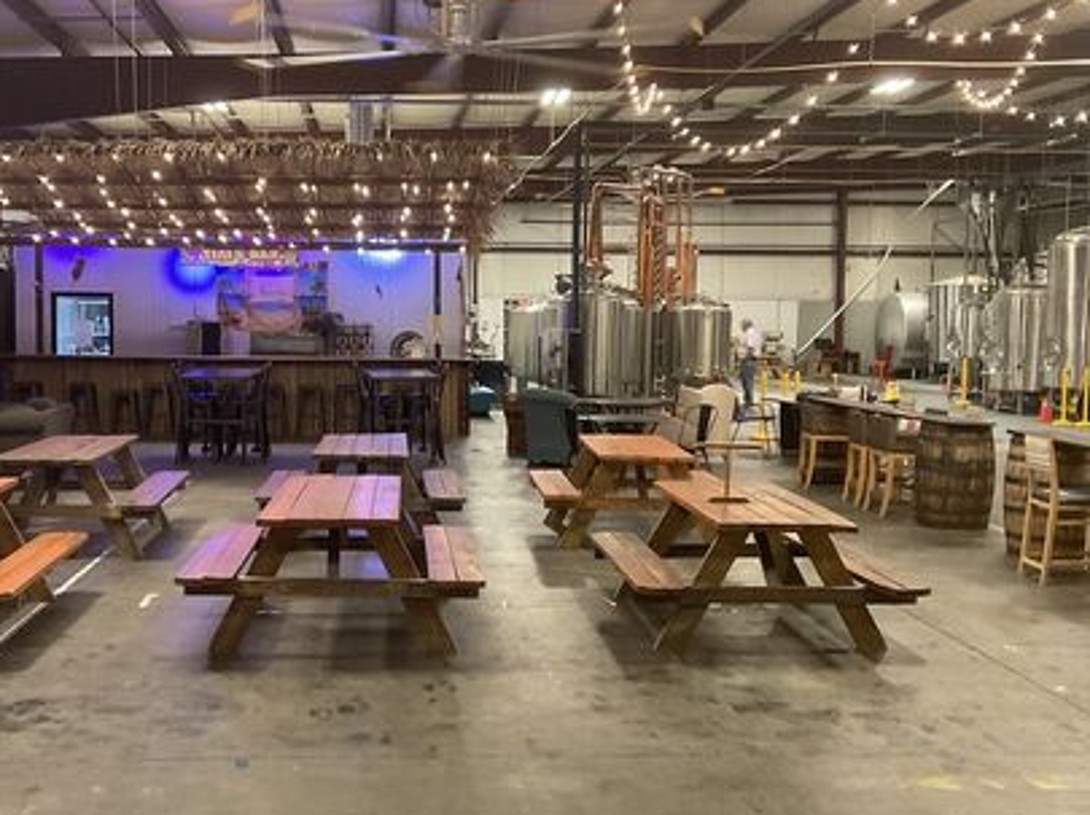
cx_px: 455
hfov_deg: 43.7
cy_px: 403
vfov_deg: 33.5
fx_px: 1353
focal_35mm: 43
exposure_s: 1/40
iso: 200
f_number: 1.8
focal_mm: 3
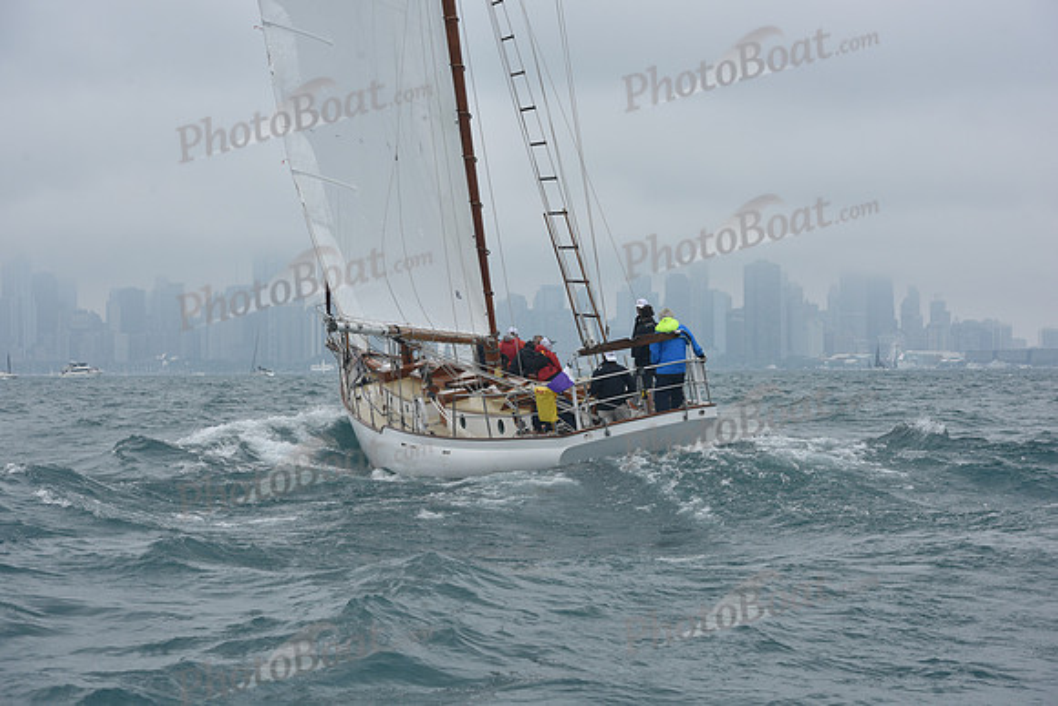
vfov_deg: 19.5
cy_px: 353
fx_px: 2058
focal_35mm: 70
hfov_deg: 28.8
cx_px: 529
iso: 250
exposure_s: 1/1000
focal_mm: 70
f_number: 8
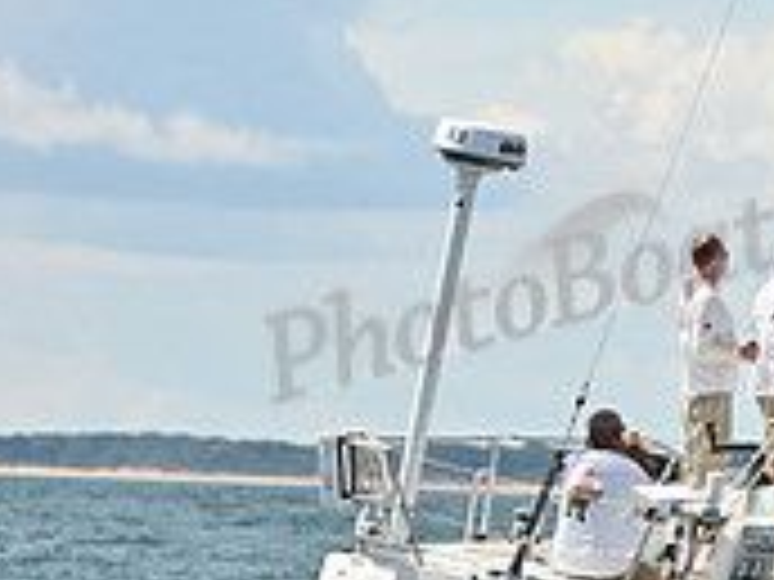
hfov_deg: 4.8
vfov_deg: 3.7
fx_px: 9078
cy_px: 456
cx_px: 1134
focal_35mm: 406
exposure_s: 1/2500
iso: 250
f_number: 3.2
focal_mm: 125
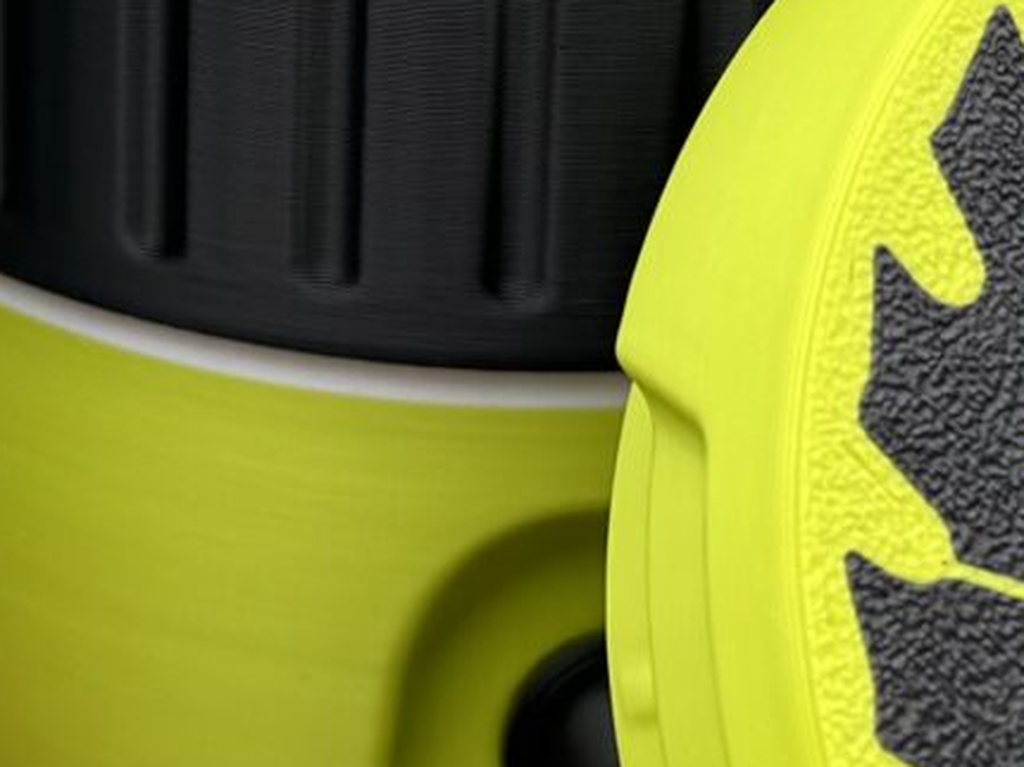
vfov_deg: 10.0
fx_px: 4228
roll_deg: -0.3
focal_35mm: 143
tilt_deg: -18.5
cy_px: -369
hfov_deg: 13.7
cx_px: 179
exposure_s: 1/445
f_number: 1.78
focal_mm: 6.76
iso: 80
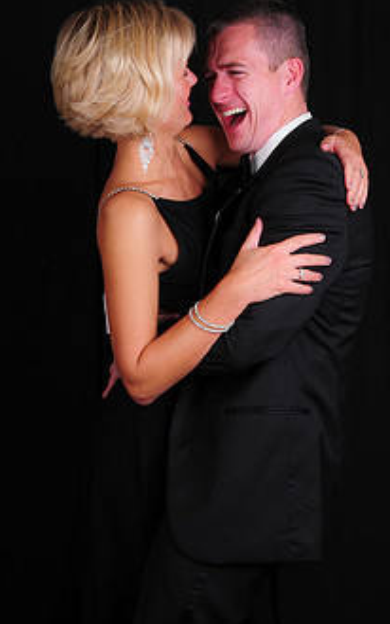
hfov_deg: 20.1
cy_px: 347
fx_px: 1099
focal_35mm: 65
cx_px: 188
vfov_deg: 31.6
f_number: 8
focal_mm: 31
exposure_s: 1/125
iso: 200
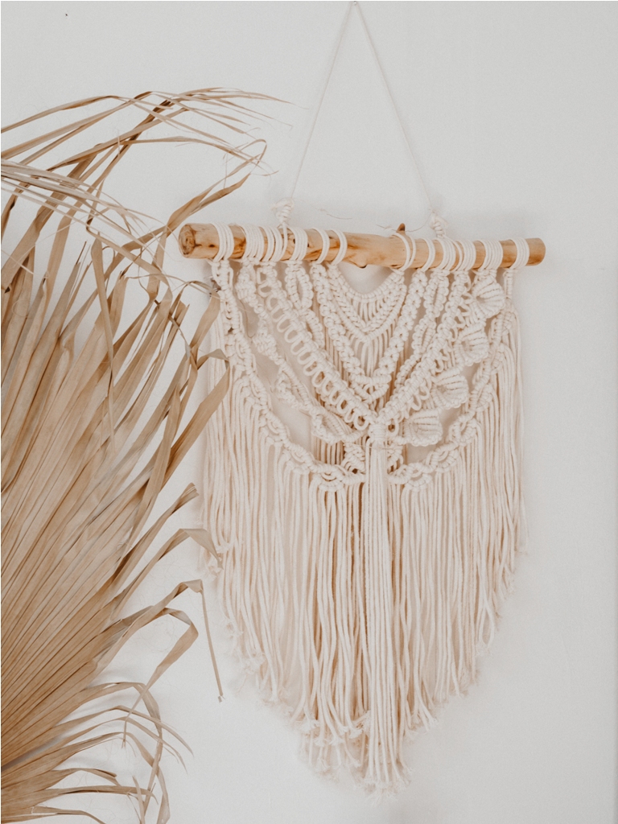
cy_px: 412
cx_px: 309
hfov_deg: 16.4
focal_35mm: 90
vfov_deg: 21.8
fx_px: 2142
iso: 200
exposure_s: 1/50
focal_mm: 45
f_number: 7.1
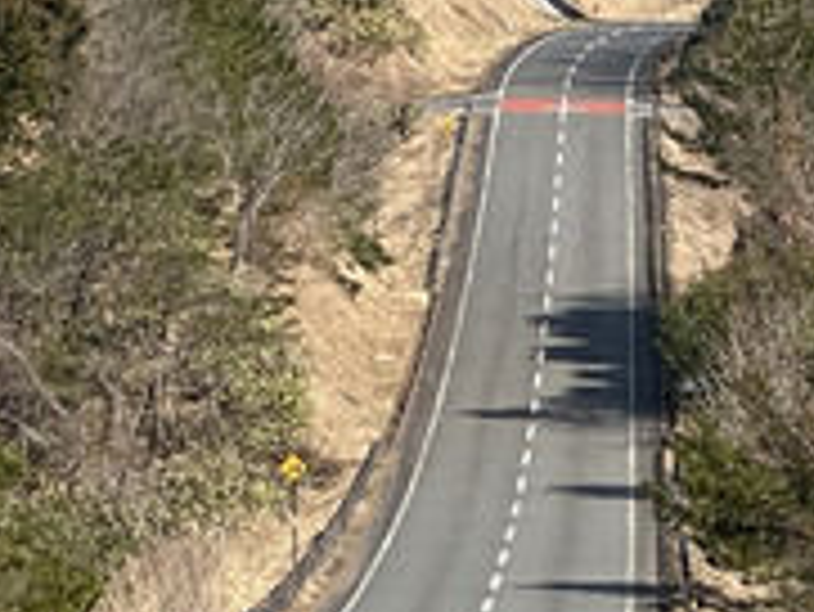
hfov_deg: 5.6
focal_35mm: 347
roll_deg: +1.0
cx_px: -492
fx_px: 8165
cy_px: -142
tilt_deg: +1.1
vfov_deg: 4.3
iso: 32
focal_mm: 9
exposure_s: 1/582
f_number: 2.8
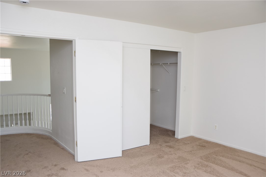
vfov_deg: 43.7
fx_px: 222
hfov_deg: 61.9
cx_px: 133
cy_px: 88
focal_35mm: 30
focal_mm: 20
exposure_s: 1/160
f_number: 6.3
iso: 400
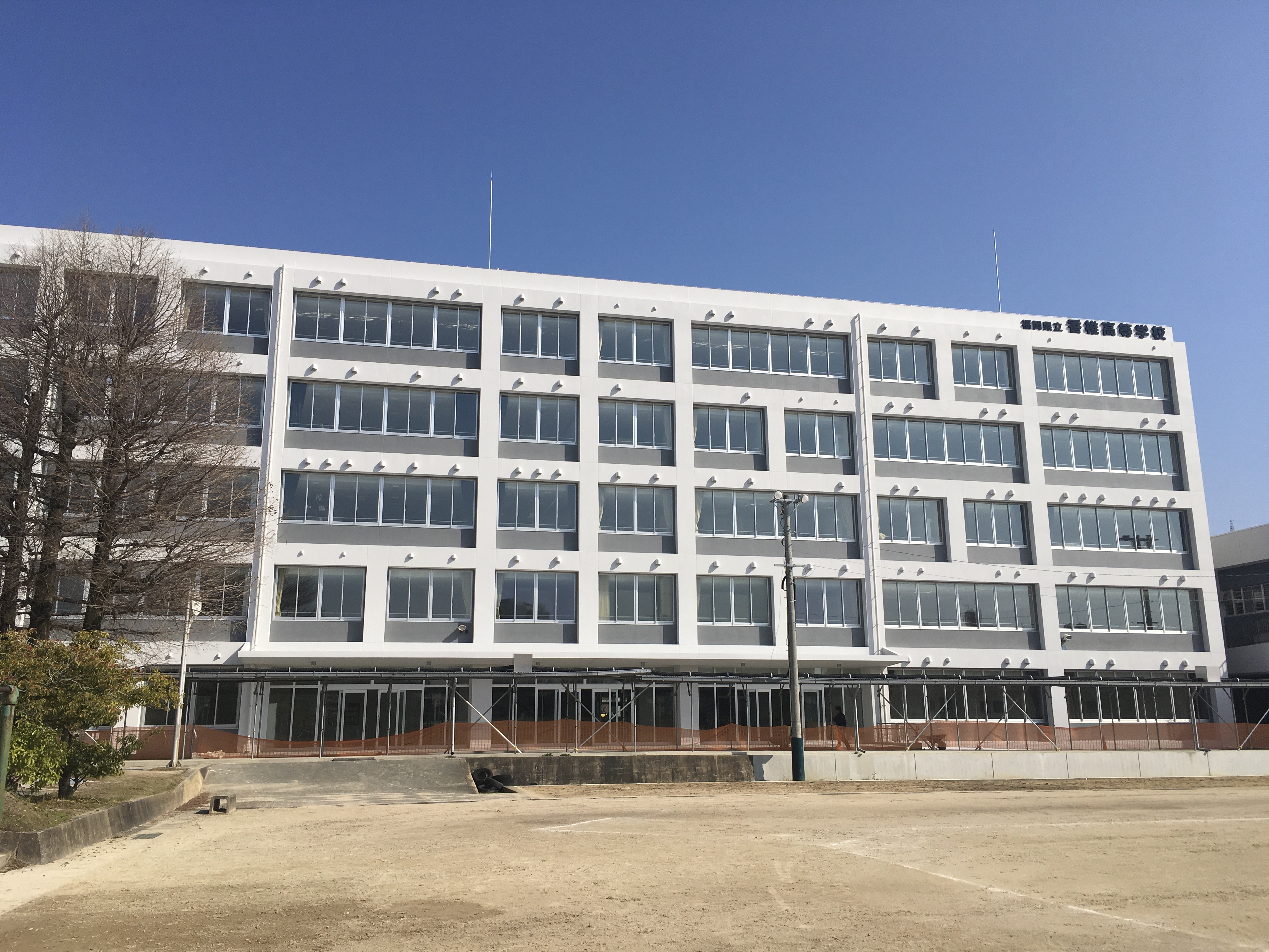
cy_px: 476
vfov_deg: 48.2
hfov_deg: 61.7
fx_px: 1063
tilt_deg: +11.7
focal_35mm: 29
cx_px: 634
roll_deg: -0.2
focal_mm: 4.15
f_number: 2.2
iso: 25
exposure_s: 1/2959
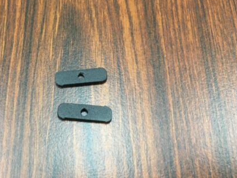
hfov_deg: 43.9
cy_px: 93
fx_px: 288
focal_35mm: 42
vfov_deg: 34.4
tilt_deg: -68.7
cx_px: 73
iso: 200
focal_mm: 4.15
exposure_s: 1/24
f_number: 2.2
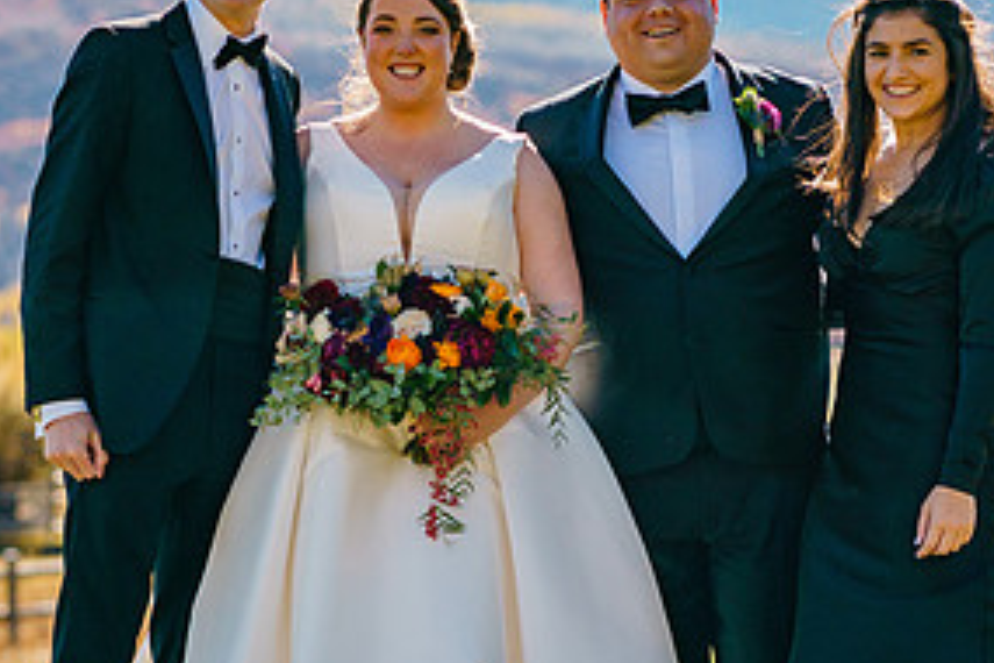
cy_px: 330
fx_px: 4776
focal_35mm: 173
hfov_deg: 11.9
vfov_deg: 7.9
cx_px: 391
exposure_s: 1/5000
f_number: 2.8
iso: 200
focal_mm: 85
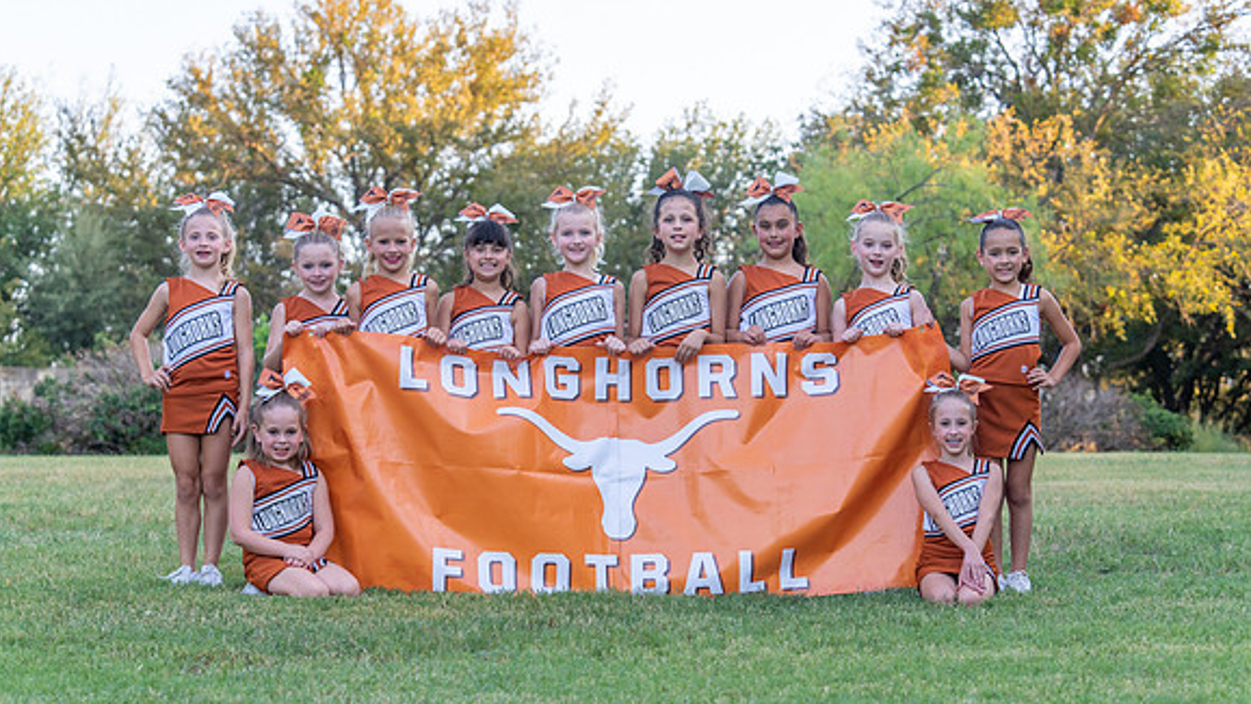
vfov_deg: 15.9
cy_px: 367
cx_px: 624
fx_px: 2521
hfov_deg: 27.9
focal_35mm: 76
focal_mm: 70
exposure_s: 1/320
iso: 400
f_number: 4
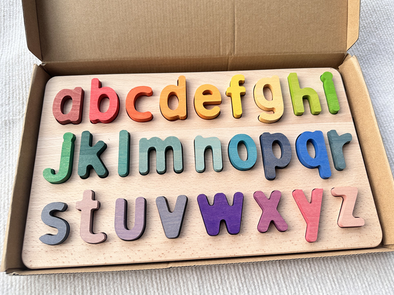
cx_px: 203
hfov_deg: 69.4
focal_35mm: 25
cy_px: 144
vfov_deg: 54.9
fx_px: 285
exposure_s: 1/491
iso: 80
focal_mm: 6.86
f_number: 1.78
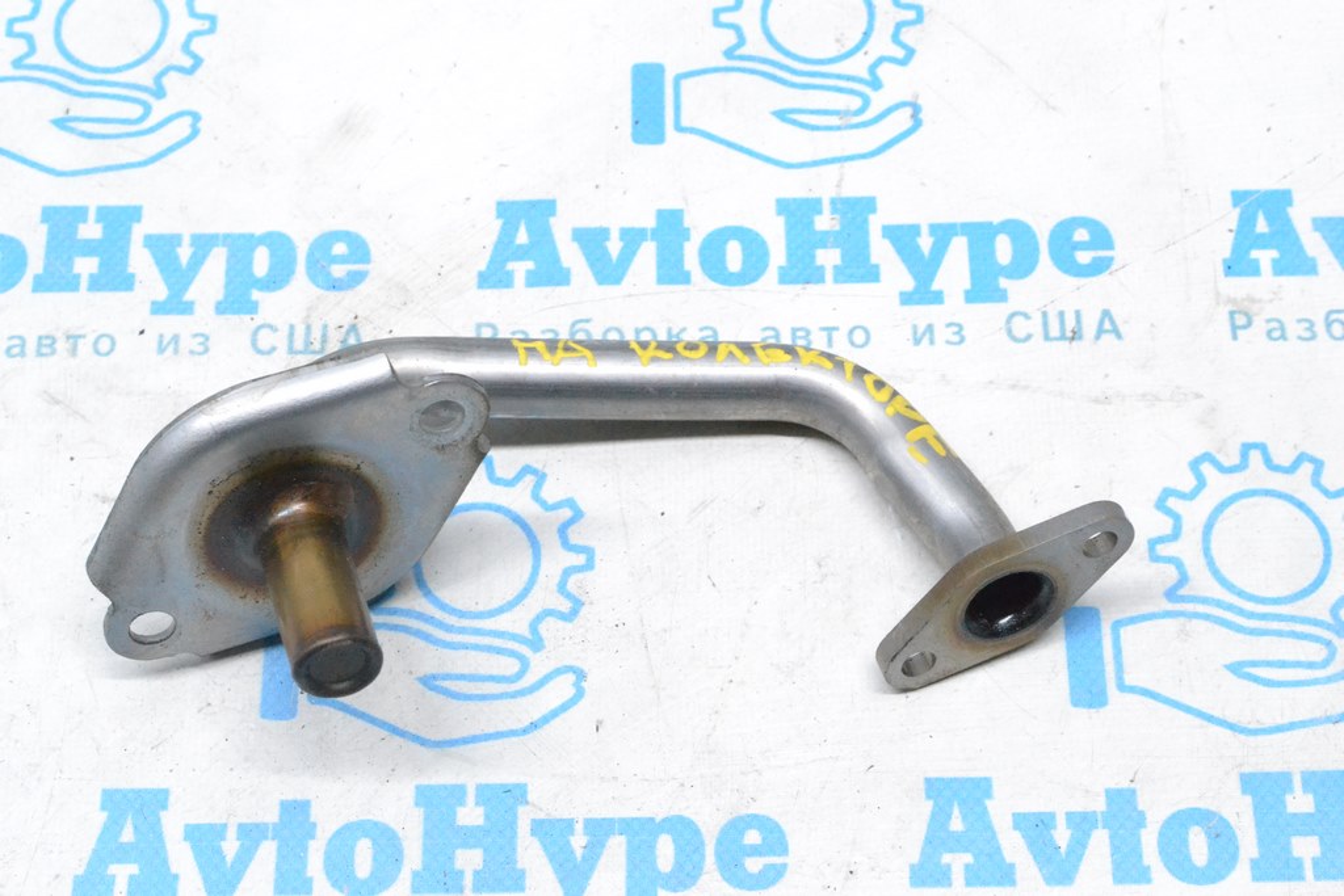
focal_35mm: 69
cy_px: 448
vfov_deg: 19.7
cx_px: 672
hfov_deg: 29.2
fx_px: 2576
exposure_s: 1/160
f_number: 9
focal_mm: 46
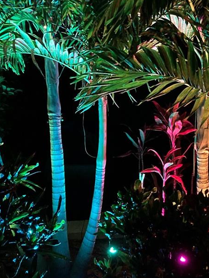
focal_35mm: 56
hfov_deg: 25.9
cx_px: 148
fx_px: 451
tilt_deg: -6.8
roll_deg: +0.6
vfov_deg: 34.3
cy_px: 132
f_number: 1.8
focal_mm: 3.99
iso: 800
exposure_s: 1/15
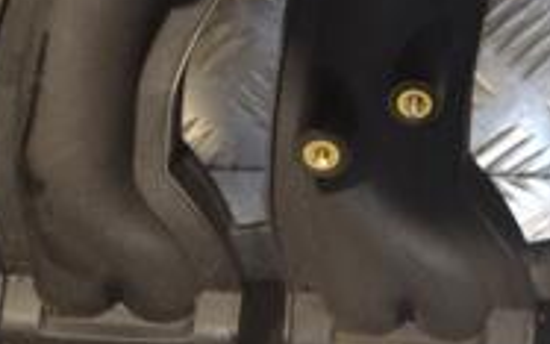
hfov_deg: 11.8
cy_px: 24
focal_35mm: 177
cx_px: 418
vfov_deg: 7.4
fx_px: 2654
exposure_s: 1/60
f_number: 5
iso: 560
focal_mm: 36
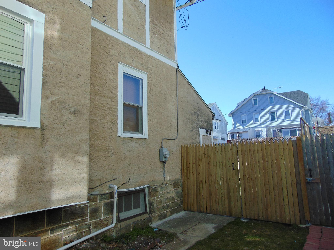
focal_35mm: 25
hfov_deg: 69.4
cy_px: 125
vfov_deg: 54.9
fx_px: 241
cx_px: 167
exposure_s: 1/800
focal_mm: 4.5
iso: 80
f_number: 3
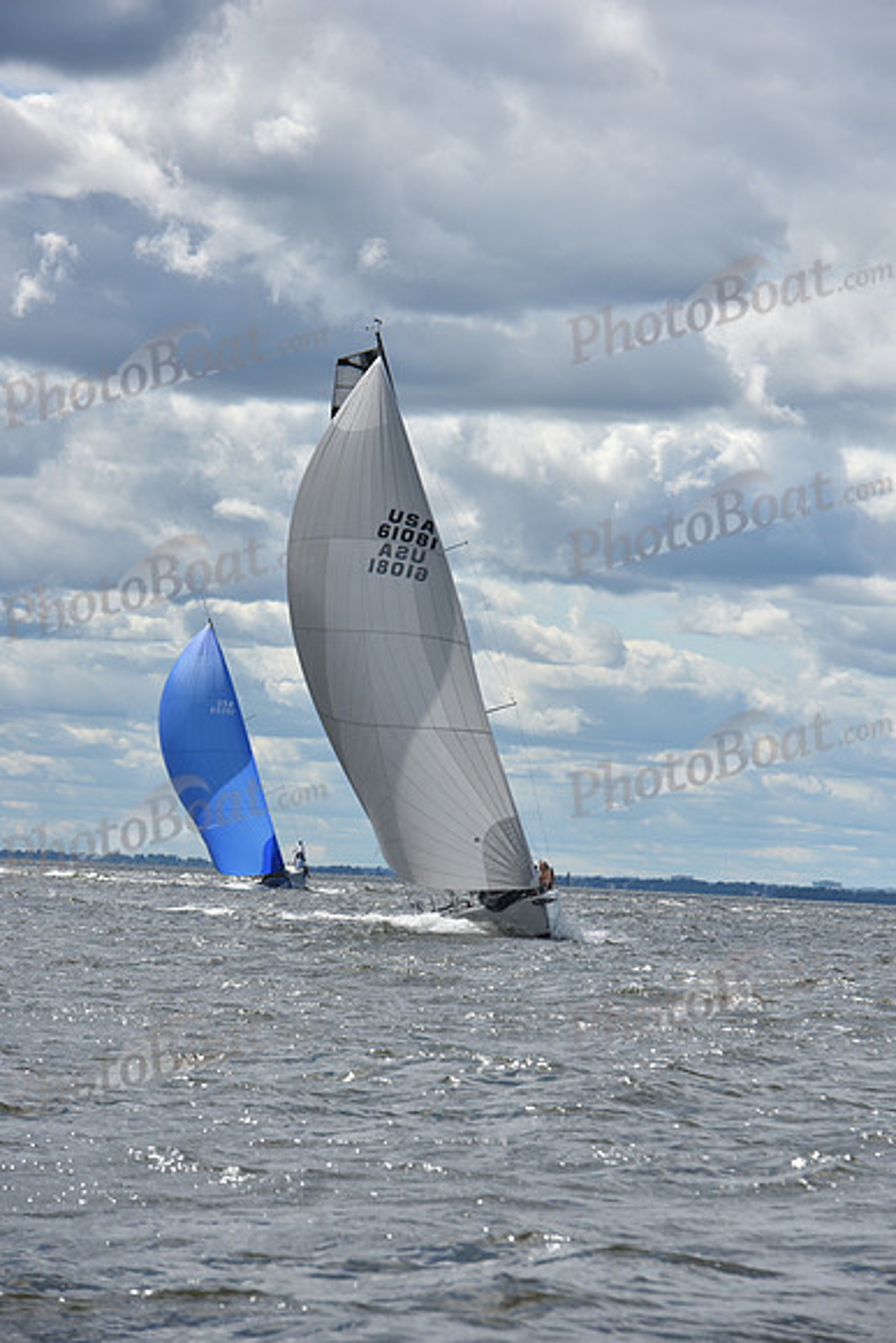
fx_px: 6342
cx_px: 448
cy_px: 672
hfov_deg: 8.1
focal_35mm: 170
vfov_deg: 12.1
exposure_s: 1/1000
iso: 250
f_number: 10
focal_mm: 170
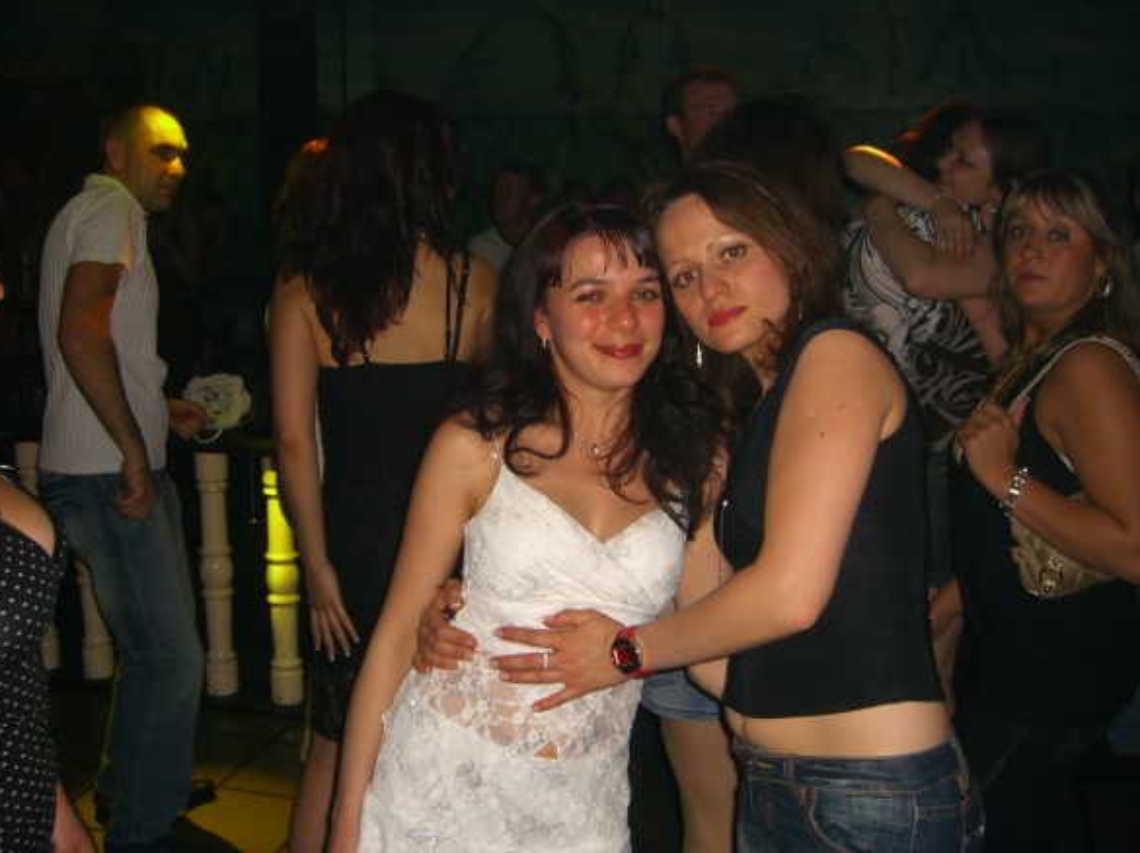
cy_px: 434
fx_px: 1284
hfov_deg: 47.9
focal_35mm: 39
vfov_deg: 36.8
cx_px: 557
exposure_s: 1/60
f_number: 2.8
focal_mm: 7.9
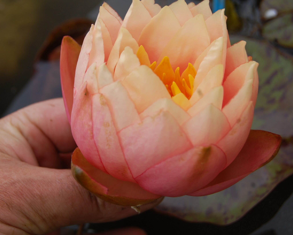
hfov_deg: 28.3
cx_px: 123
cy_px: 113
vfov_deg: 22.8
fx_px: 581
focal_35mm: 67
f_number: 8
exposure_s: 1/250
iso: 200
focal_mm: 38
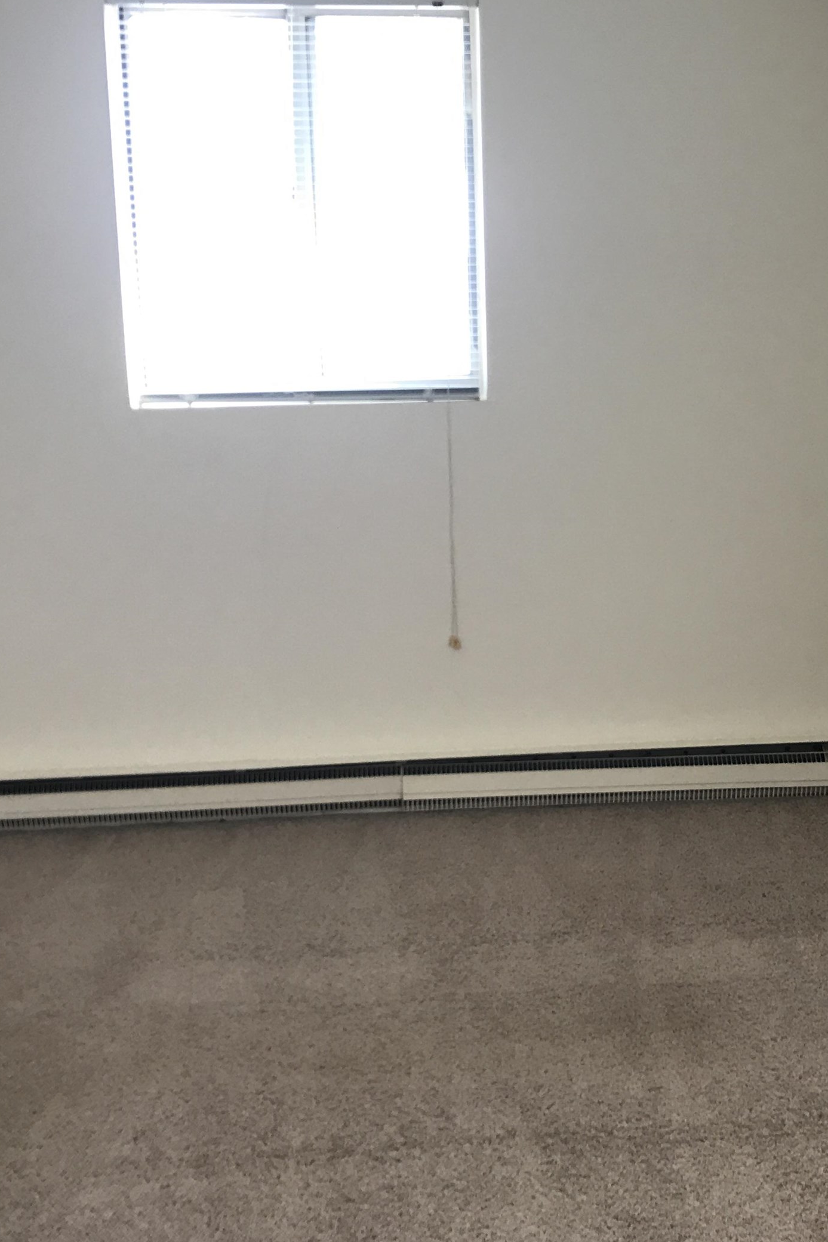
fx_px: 1484
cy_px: 606
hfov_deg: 30.9
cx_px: 570
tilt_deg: -11.0
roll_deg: +0.9
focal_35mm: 43
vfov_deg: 45.4
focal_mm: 3.99
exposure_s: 1/30
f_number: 1.8
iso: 20
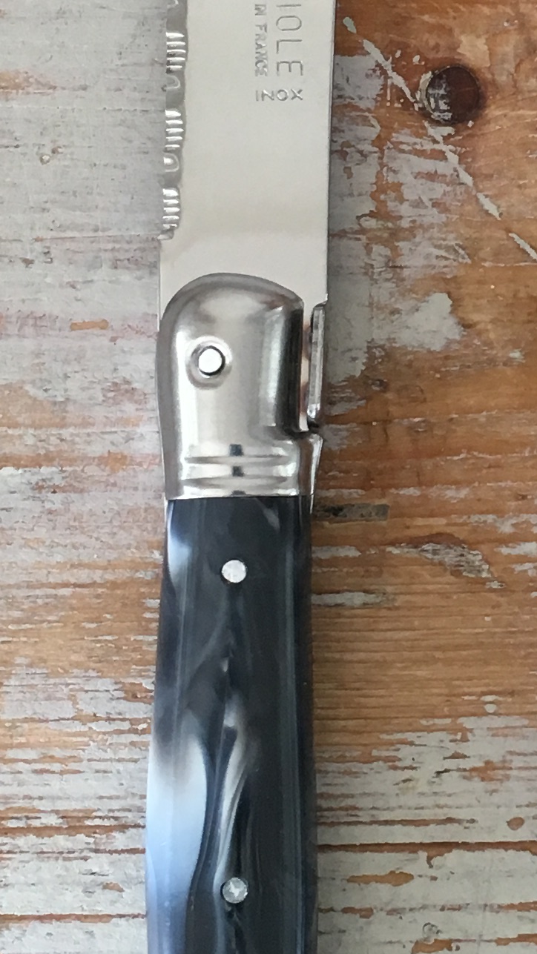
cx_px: 492
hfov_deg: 12.1
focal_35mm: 99
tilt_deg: -82.1
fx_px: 2506
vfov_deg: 21.5
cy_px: 297
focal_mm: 4.15
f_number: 2.2
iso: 50
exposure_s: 1/33
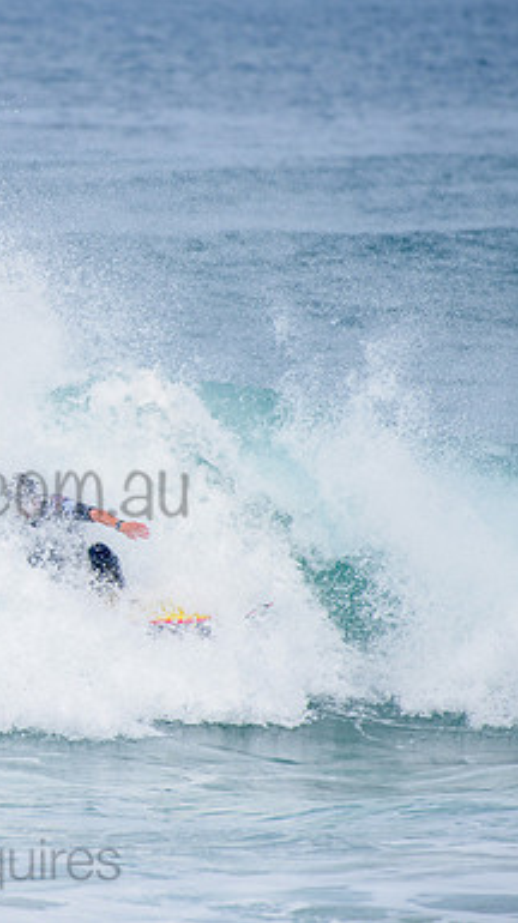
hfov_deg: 1.5
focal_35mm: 790
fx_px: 19329
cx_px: -65
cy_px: 462
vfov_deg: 2.7
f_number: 5.6
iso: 250
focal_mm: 500
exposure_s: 1/2000
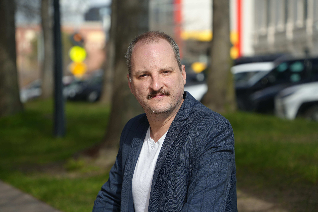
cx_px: 159
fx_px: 1219
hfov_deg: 14.9
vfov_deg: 9.9
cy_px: 106
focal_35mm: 138
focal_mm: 138
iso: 200
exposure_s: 1/160
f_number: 5
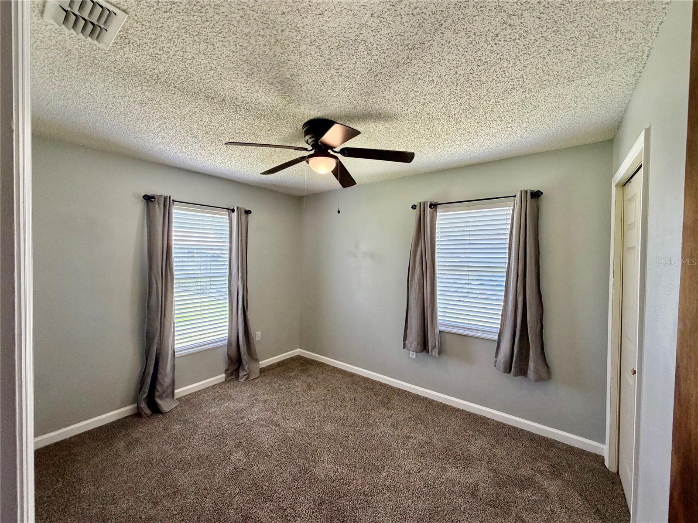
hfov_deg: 102.1
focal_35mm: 14
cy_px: 262
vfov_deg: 85.7
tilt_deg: -0.7
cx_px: 349
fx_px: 282
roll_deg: -0.1
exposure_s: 1/121
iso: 250
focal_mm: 2.22
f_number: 2.2
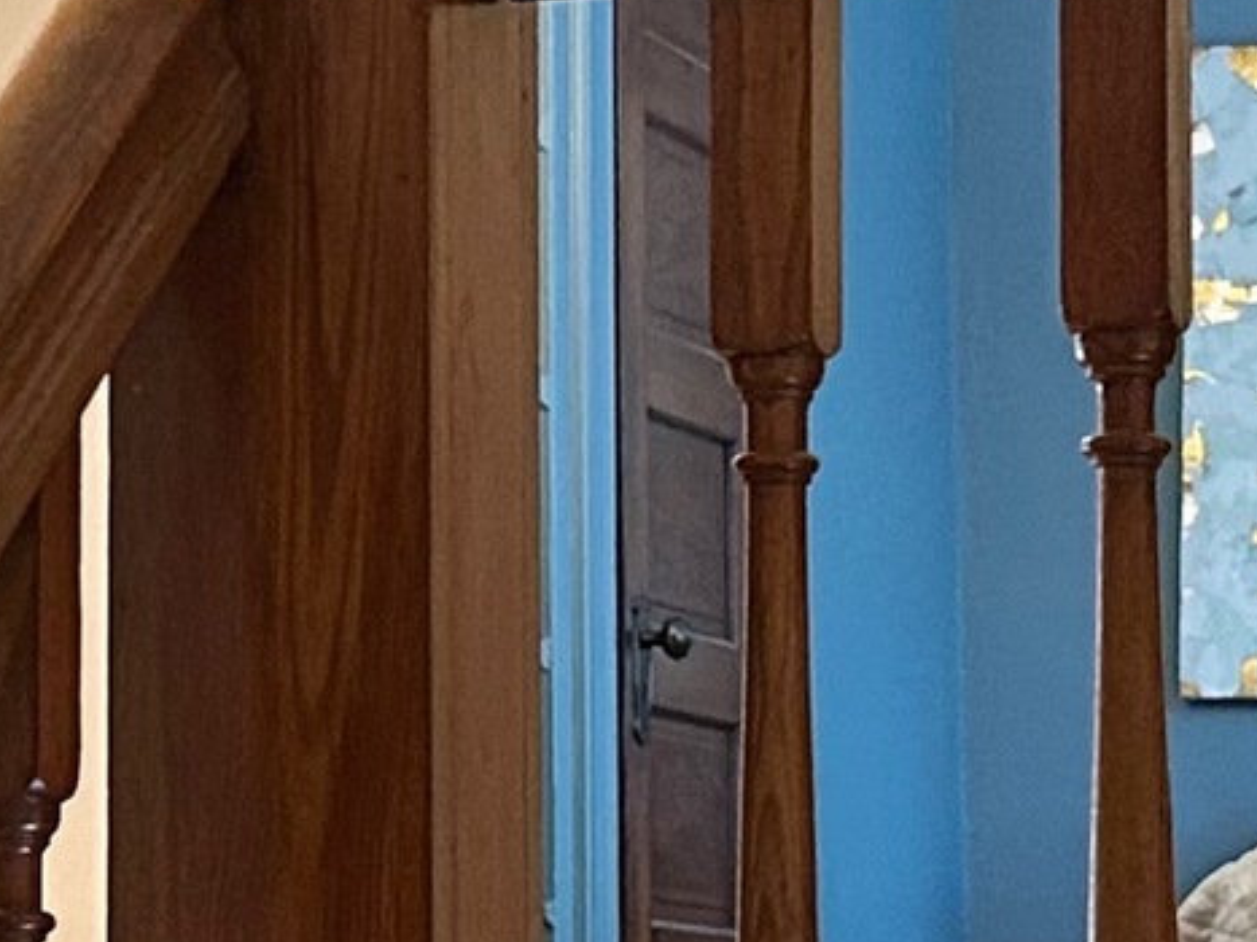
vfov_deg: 8.7
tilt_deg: +6.2
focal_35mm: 171
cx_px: 285
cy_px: 563
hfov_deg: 11.5
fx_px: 6208
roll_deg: +0.1
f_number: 1.5
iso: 320
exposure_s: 1/60
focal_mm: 5.7
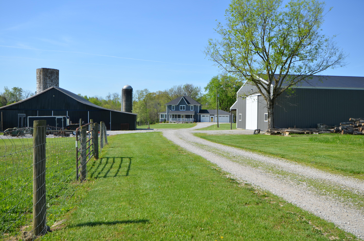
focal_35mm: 36
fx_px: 363
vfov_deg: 36.7
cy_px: 120
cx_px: 182
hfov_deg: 53.2
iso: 100
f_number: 8
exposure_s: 1/200
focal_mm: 24
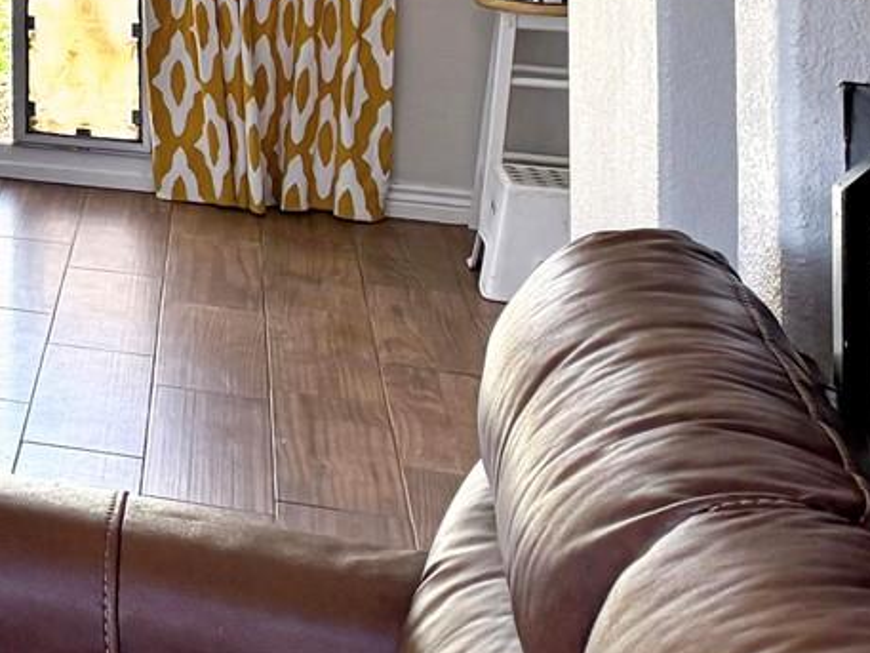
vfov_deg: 17.2
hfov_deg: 18.7
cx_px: -642
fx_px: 2112
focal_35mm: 84
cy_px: -13
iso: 200
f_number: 1.78
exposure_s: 1/237
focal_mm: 6.76
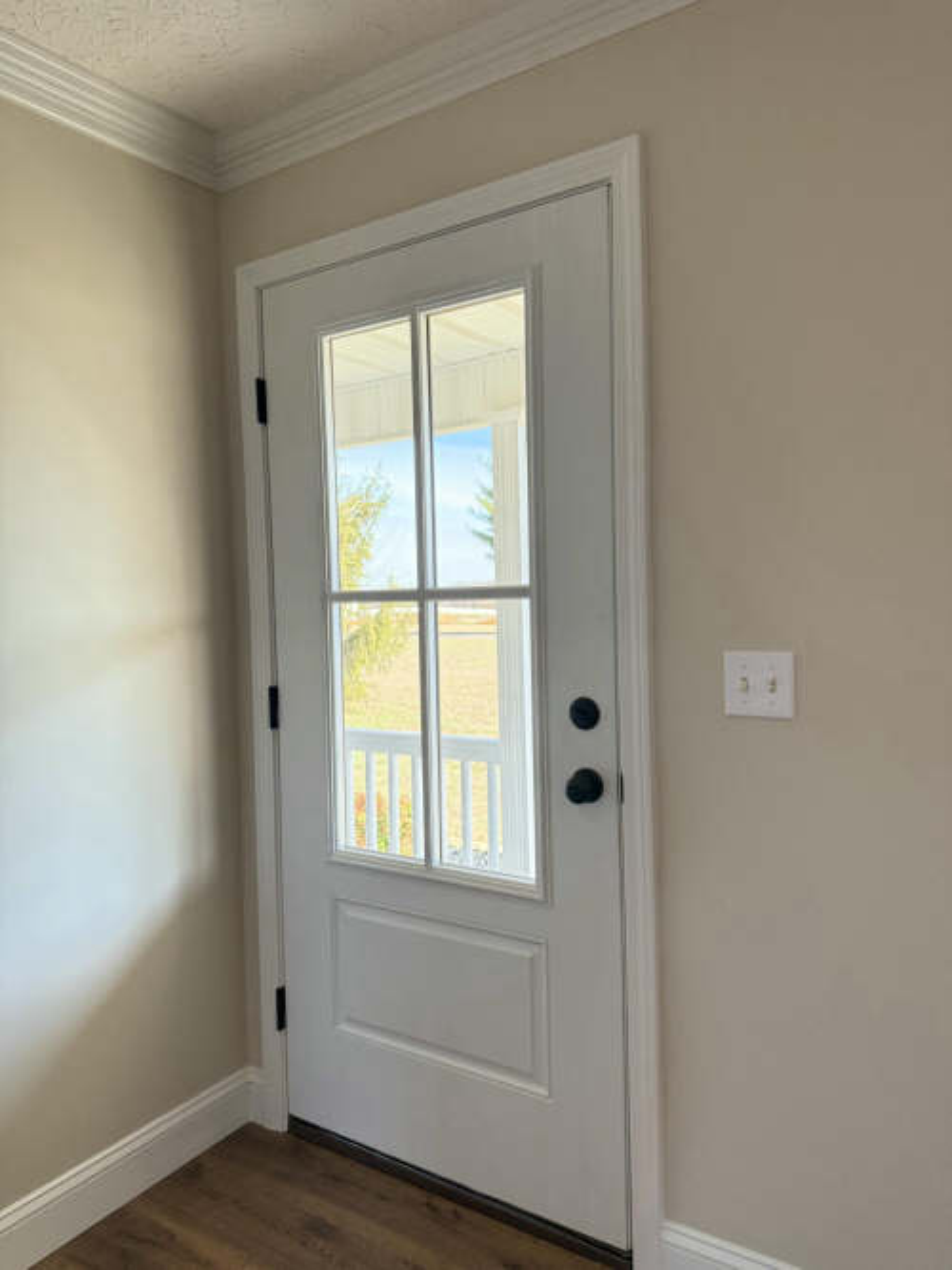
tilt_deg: -3.8
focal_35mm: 24
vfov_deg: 71.6
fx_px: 880
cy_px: 635
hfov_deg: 56.8
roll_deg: +1.2
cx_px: 476
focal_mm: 6.76
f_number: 1.78
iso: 200
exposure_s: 1/243
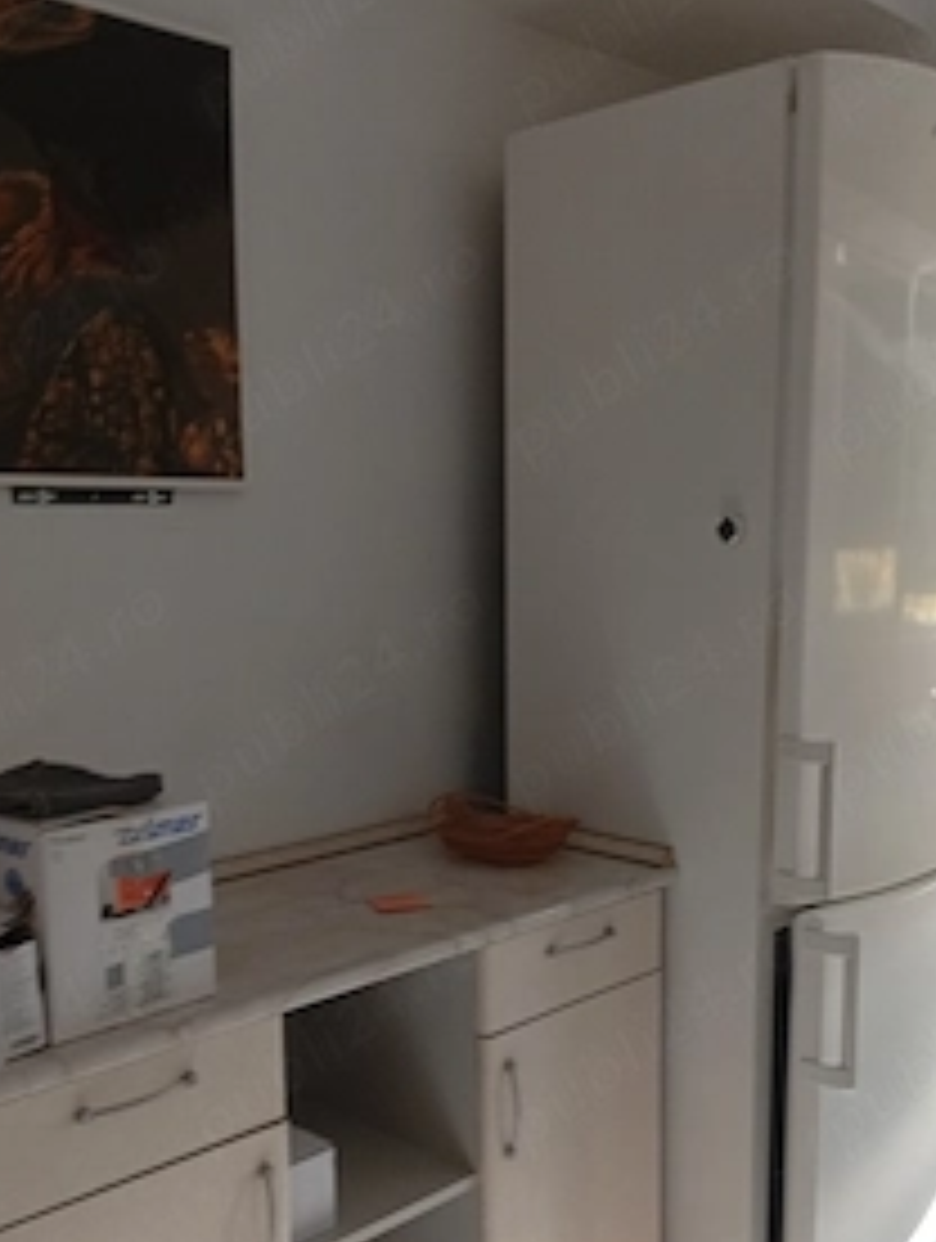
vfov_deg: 47.4
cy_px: 765
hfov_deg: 36.9
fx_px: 1402
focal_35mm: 39
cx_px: 495
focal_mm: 3.98
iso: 356
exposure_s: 1/33.3
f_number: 1.8
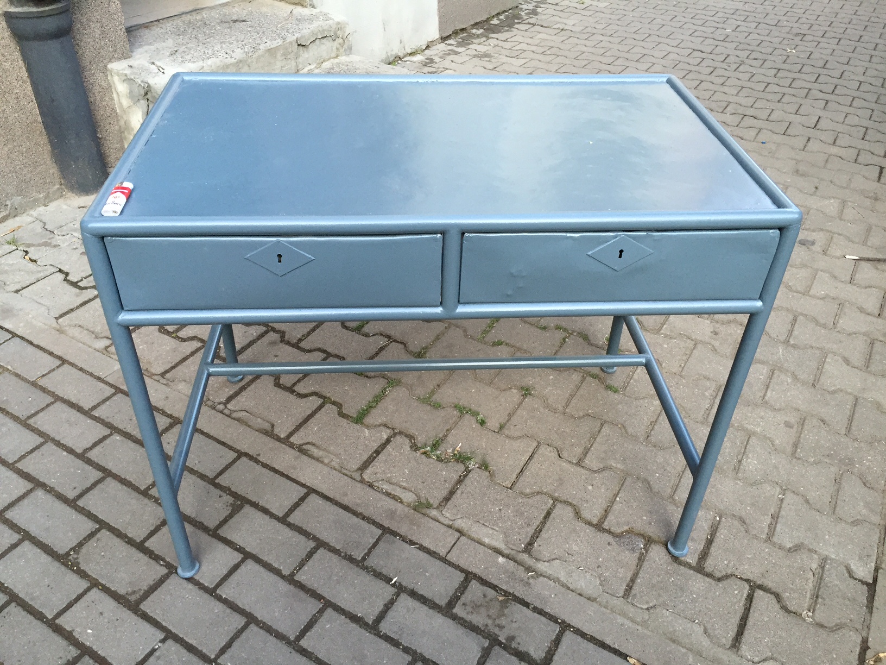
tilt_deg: -35.5
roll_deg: -0.3
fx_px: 742
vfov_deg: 48.2
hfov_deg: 61.7
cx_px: 443
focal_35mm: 29
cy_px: 332
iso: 64
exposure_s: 1/33
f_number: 2.2
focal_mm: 4.15
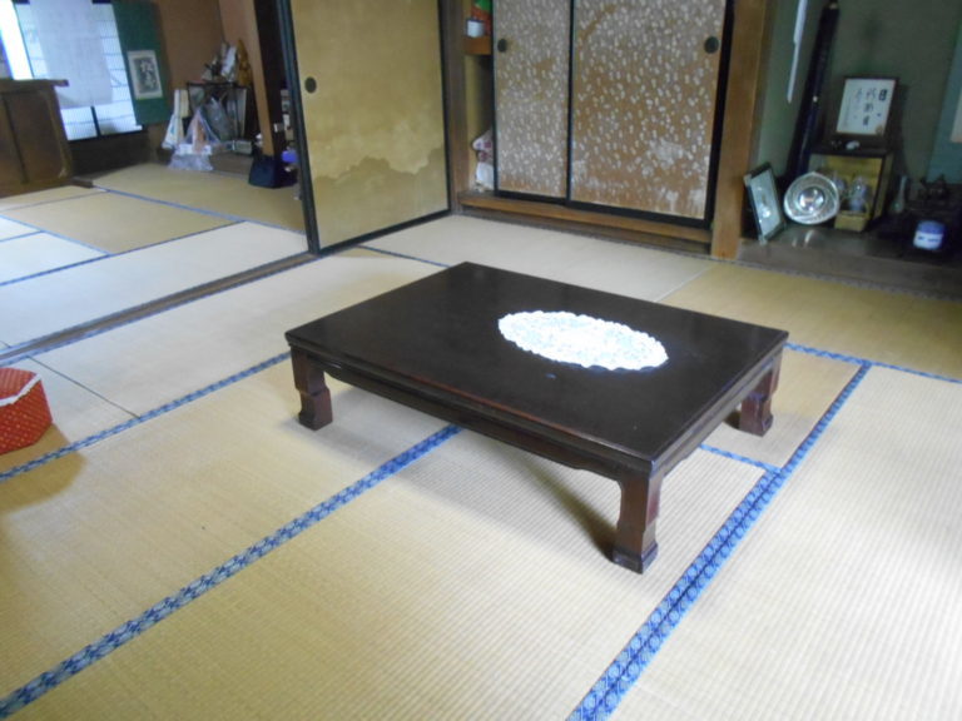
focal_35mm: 26
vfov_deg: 53.1
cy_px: 360
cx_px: 481
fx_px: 723
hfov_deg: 67.3
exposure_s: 1/6
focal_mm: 4.6
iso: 800
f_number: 3.2
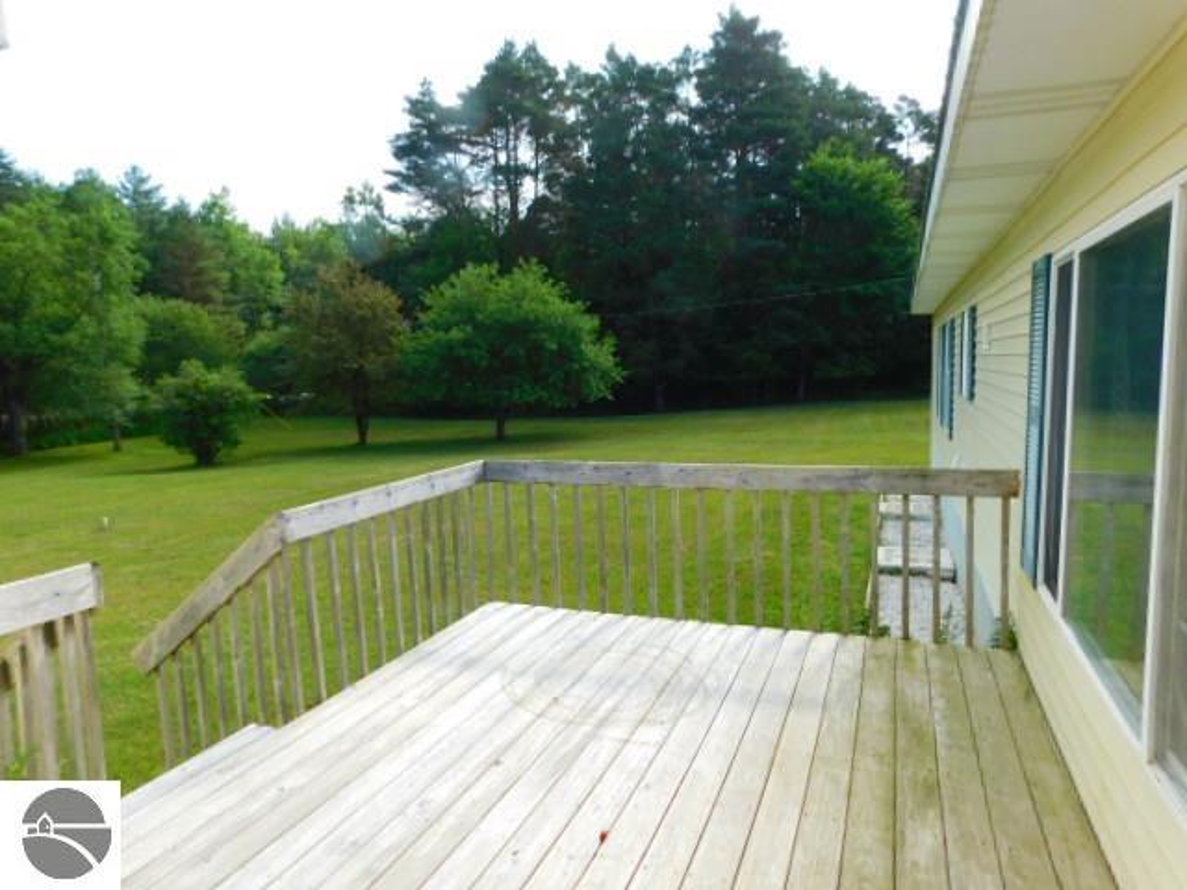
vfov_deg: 58.9
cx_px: 594
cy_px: 445
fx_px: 789
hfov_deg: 73.9
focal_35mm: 23
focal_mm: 4
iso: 125
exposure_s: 1/640
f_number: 3
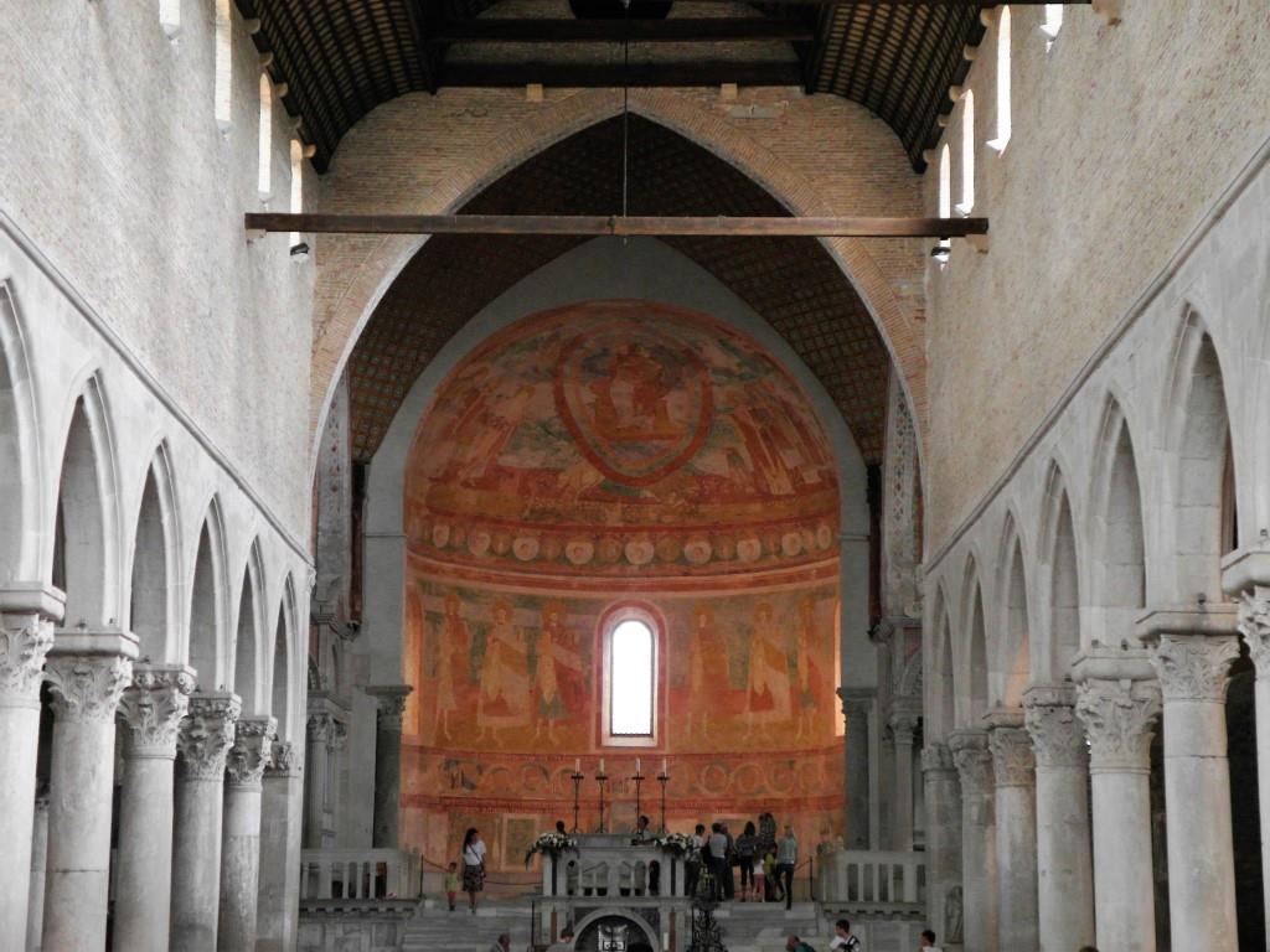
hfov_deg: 27.0
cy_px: 476
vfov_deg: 20.4
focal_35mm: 72
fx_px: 2642
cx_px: 635
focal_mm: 15.6
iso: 200
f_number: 2.4
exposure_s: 1/60
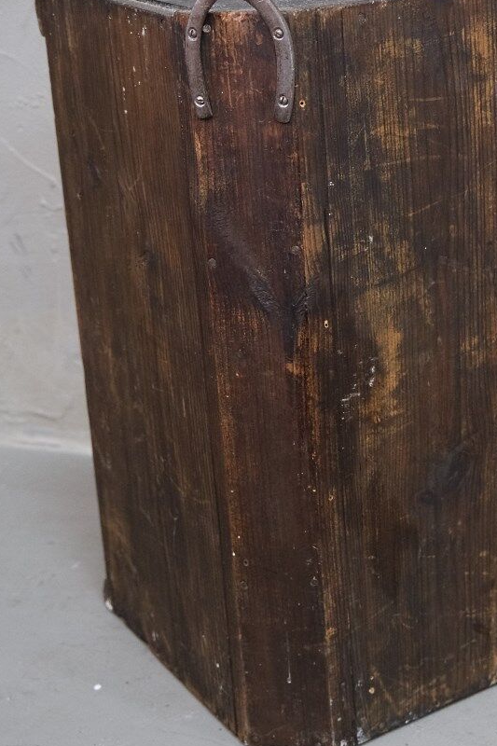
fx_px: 1284
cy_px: 330
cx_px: 329
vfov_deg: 32.4
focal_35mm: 62
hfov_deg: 21.8
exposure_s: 1/40
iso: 2500
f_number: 4
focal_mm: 26
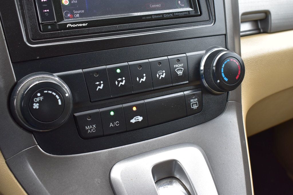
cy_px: 98
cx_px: 146
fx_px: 354
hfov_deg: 45.0
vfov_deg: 30.8
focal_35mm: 44
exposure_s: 1/40
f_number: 7.1
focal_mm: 29
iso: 400
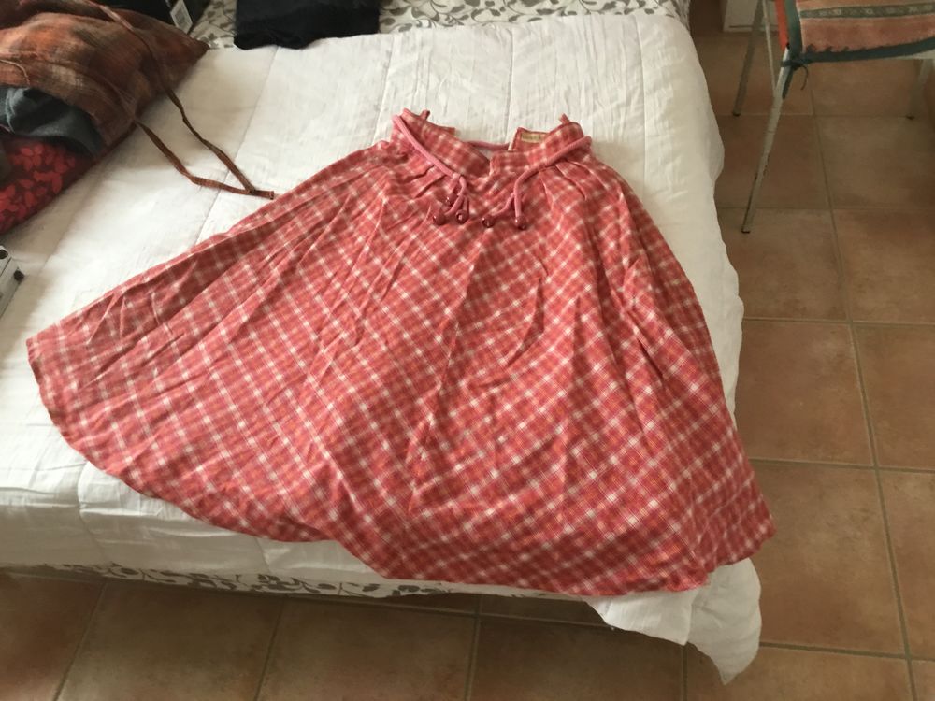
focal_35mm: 31
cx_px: 468
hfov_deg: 58.4
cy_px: 350
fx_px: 837
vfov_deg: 45.4
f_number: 2.4
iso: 125
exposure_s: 1/33
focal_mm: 3.3
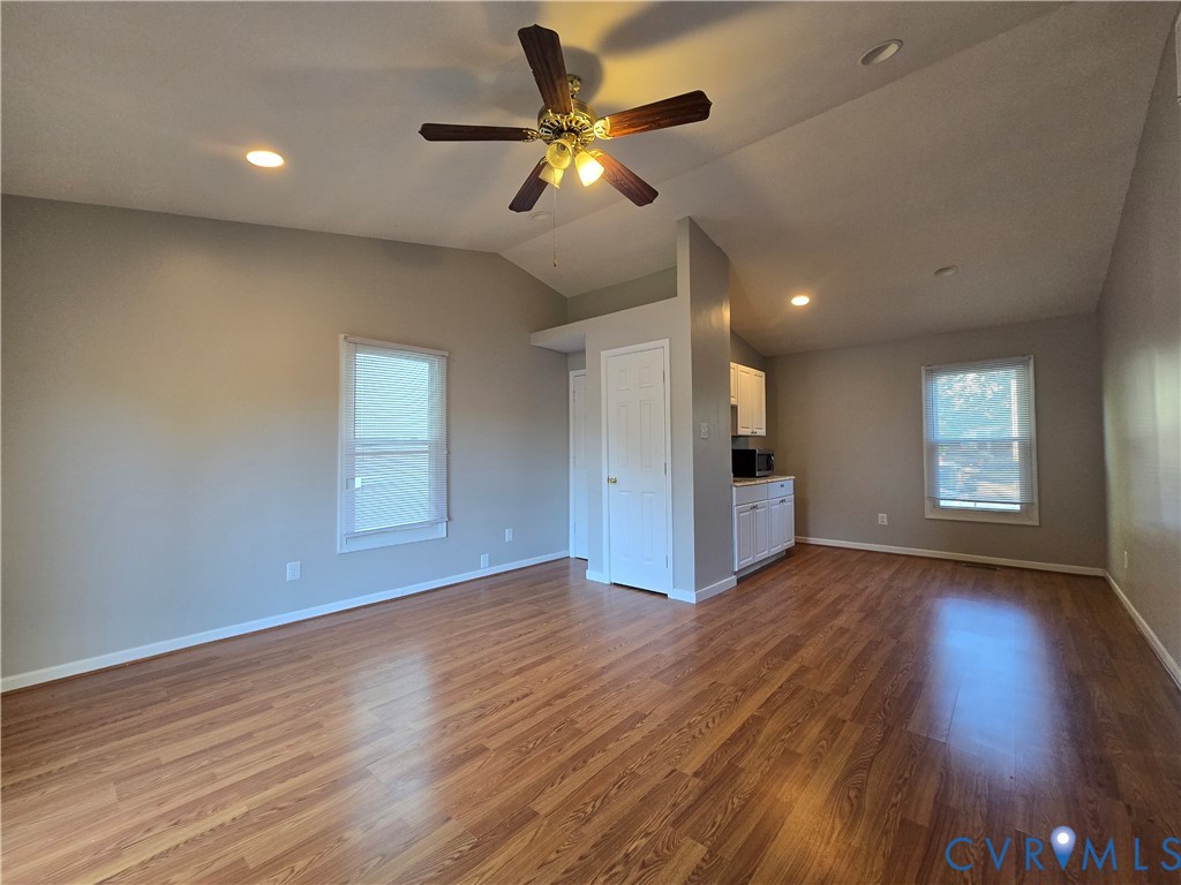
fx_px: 444
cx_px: 590
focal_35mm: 13
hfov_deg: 106.2
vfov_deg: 89.9
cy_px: 442
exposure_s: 1/60
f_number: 2.2
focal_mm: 2.2
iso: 200
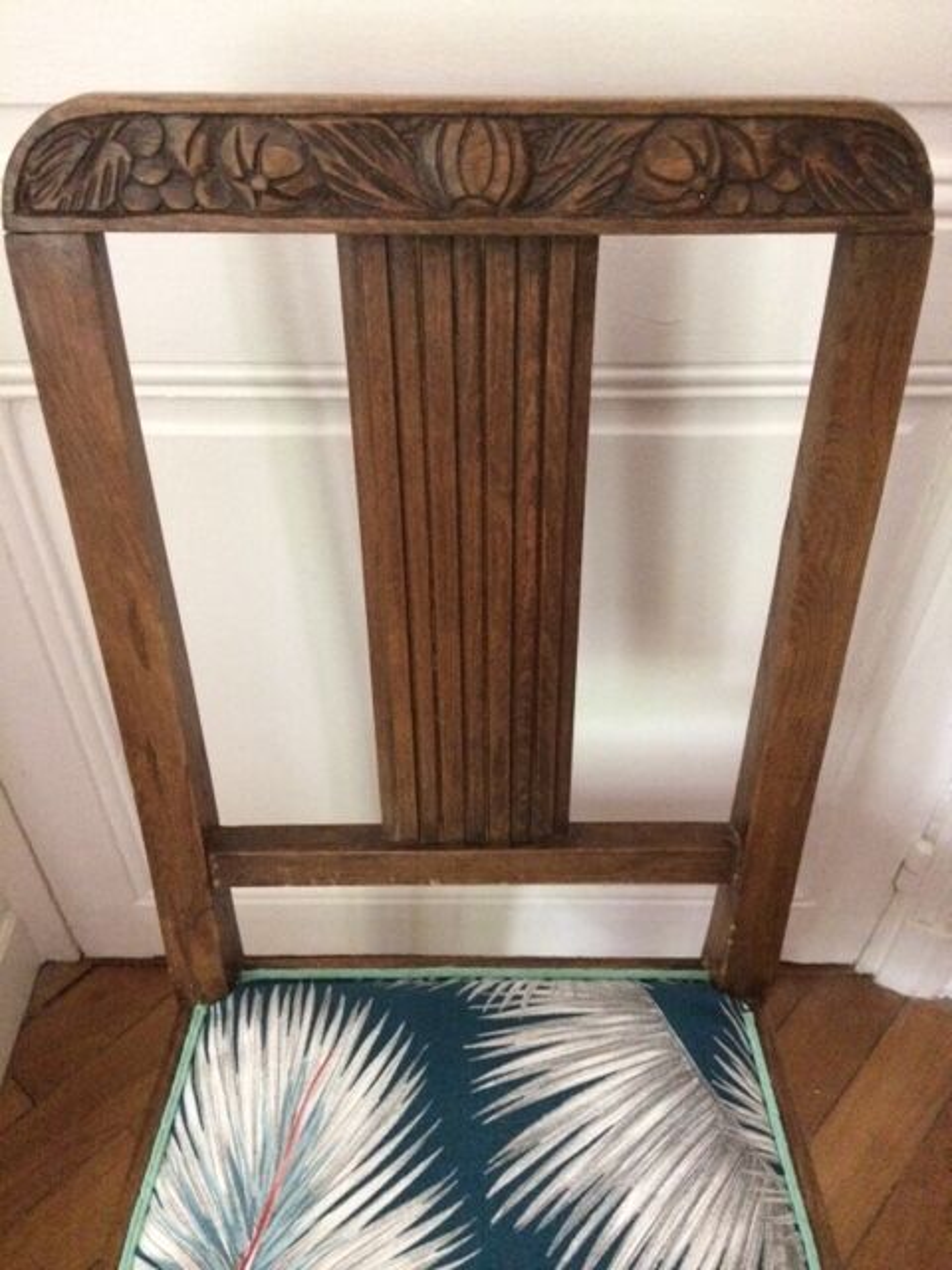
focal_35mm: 29
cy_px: 635
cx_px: 476
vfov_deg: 61.7
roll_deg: -0.2
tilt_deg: -44.4
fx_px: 1063
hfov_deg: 48.2
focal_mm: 4.15
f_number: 2.2
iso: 800
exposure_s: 1/17
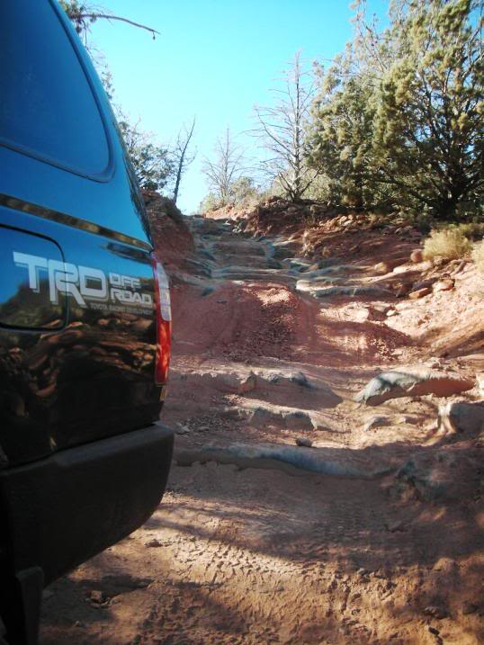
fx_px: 652
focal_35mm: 35
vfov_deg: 52.6
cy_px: 322
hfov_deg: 40.7
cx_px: 242
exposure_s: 1/122
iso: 50
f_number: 3
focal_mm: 5.8
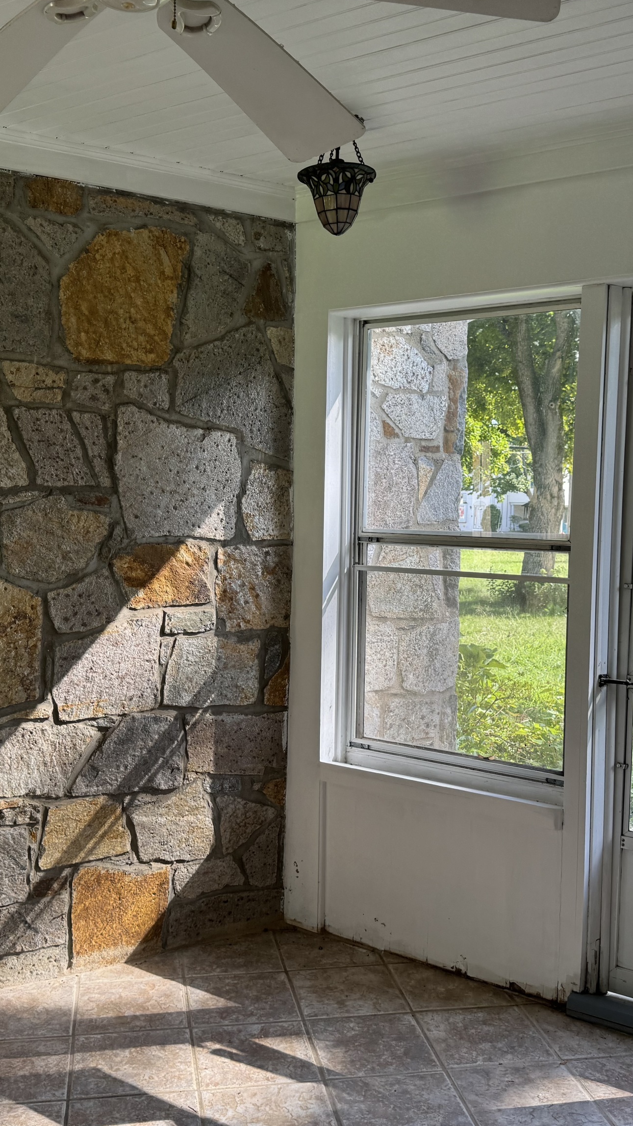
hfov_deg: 33.7
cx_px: 306
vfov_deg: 56.6
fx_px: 1044
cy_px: 562
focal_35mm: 35
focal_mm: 6.76
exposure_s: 1/264
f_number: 1.78
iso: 64
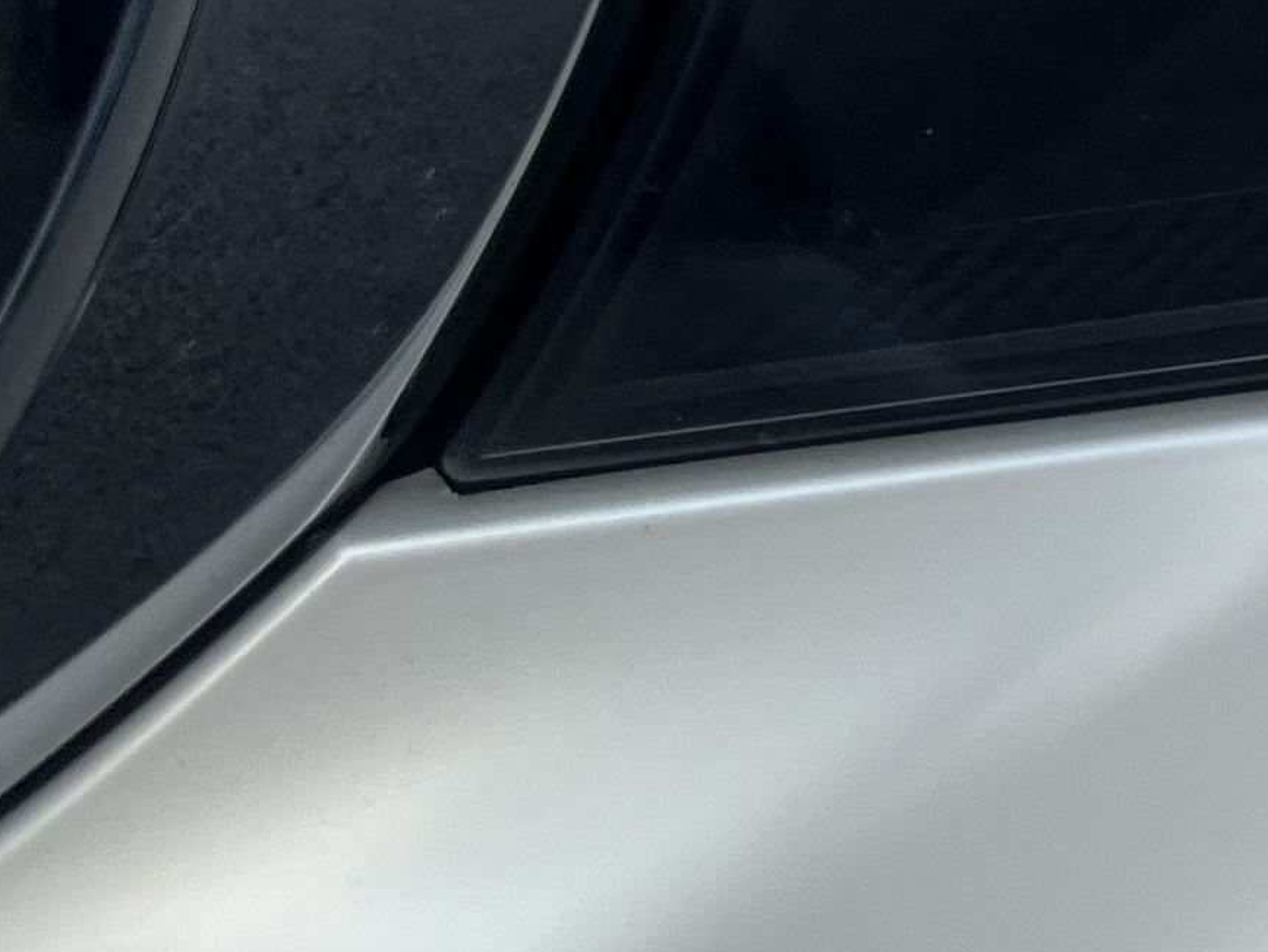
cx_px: 2520
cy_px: -693
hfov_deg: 13.8
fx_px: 4434
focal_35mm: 121
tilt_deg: -9.8
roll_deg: -2.4
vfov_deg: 11.5
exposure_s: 1/1412
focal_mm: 5.7
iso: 50
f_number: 1.5
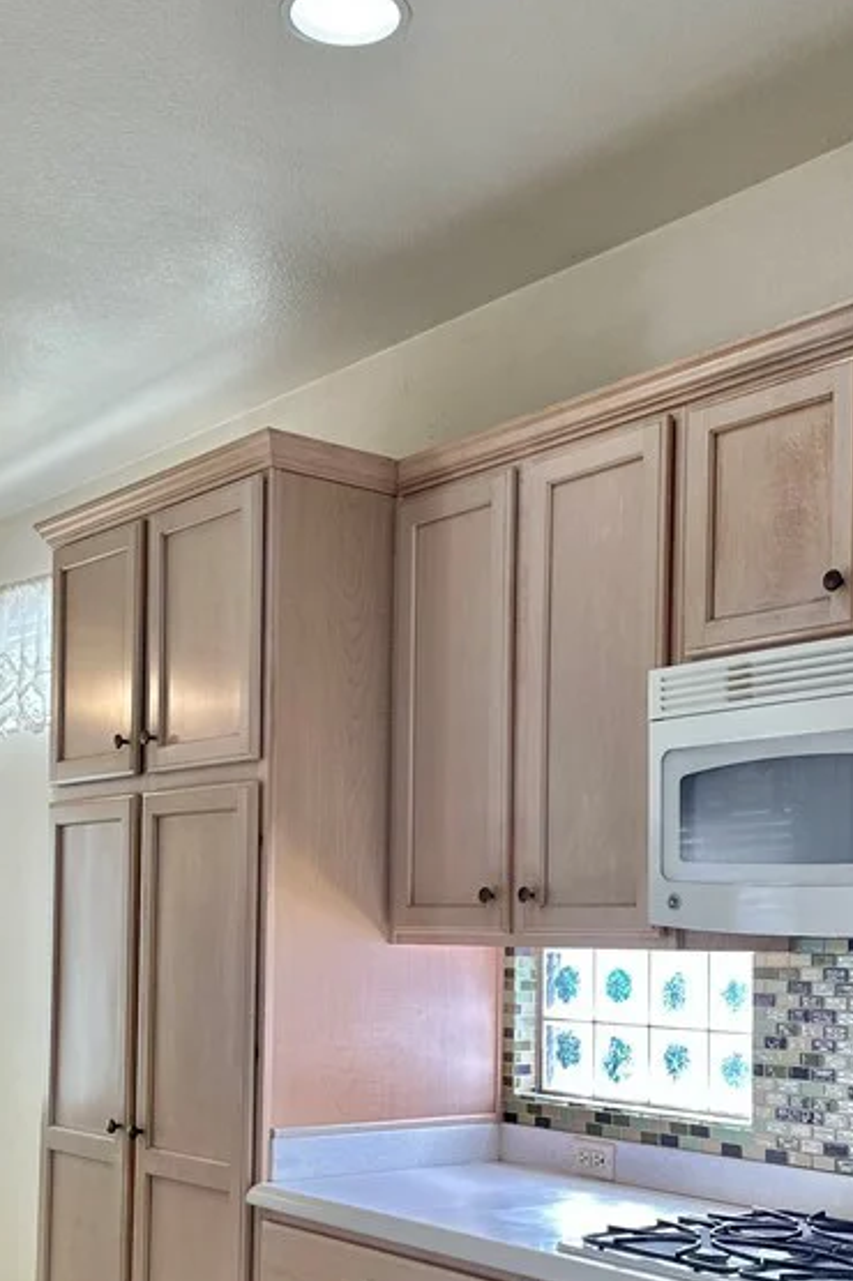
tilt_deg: +1.3
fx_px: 1637
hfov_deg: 29.2
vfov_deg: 41.9
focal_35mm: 46
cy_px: 910
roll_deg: -0.8
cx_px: 378
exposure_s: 1/120
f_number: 1.78
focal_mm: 6.86
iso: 64
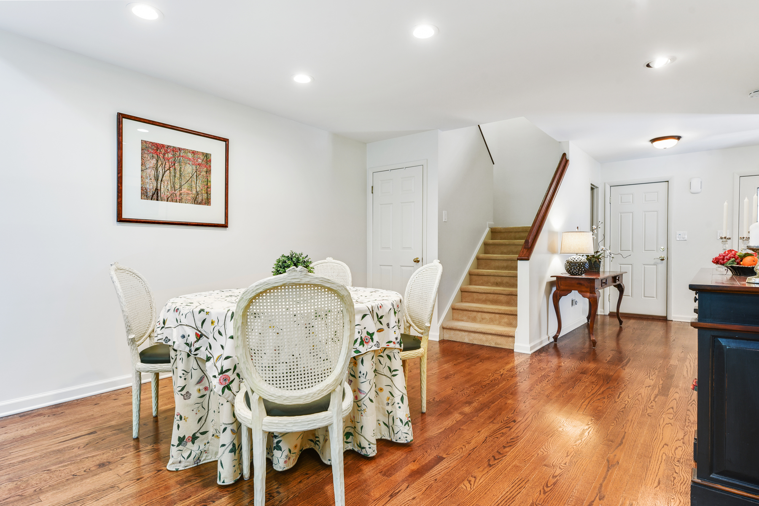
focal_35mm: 20
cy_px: 253
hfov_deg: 84.0
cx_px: 380
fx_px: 422
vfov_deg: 61.9
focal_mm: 20
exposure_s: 1/25
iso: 400
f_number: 8
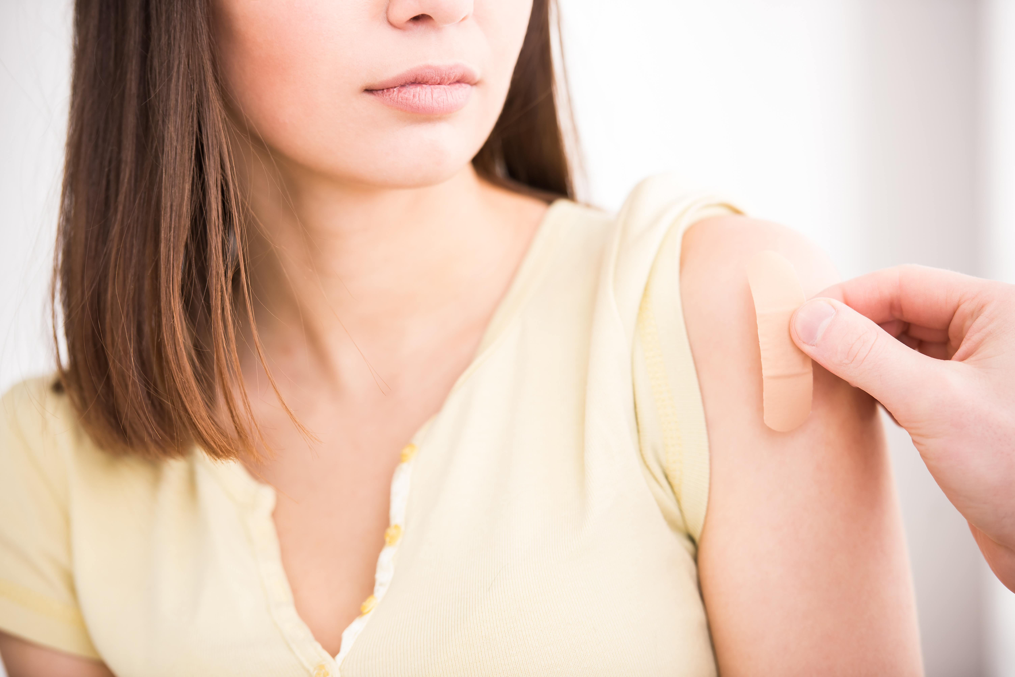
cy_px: 338
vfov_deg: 8.6
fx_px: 4513
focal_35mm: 160
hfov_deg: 12.8
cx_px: 508
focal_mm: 160
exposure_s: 1/100
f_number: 2.8
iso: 250
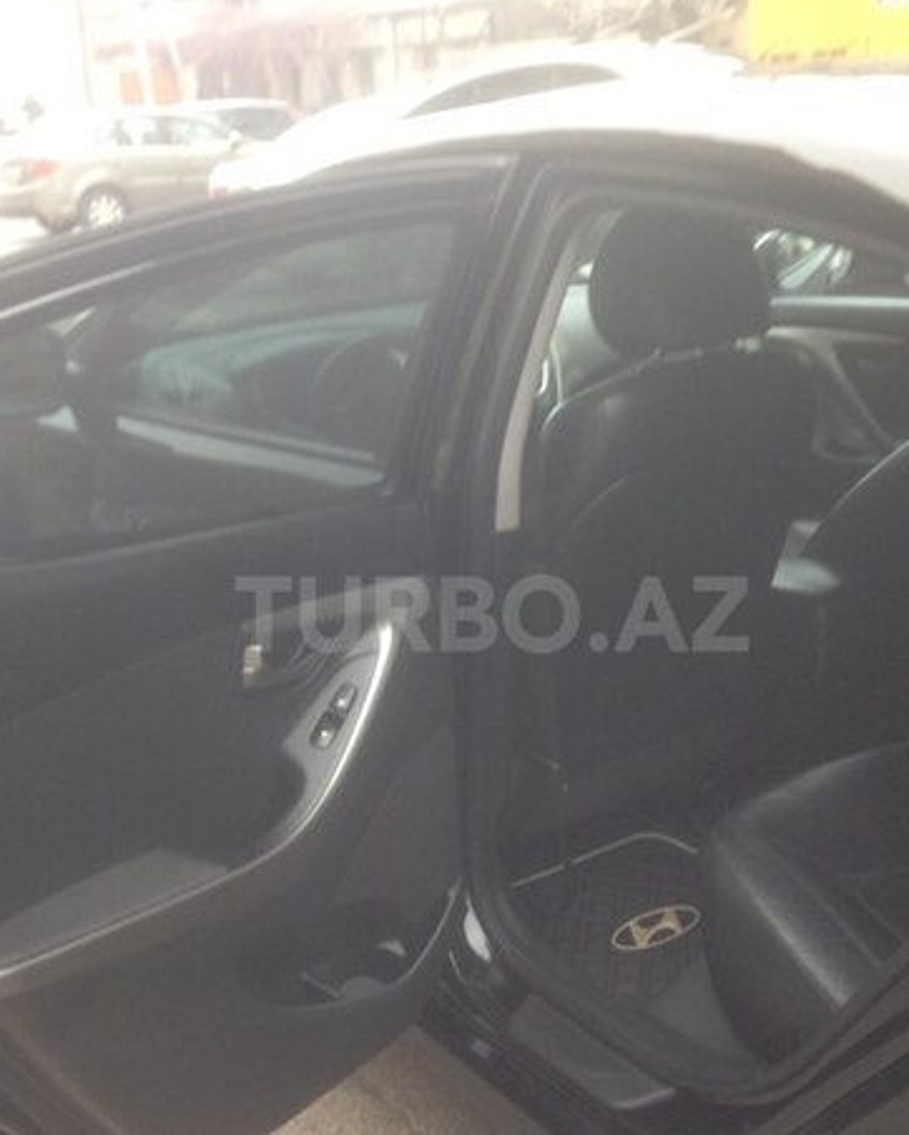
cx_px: 492
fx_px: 1579
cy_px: 614
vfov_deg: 39.5
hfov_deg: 32.1
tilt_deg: -19.1
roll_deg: +4.1
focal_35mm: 47
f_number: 2.4
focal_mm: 4.12
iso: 80
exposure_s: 1/20
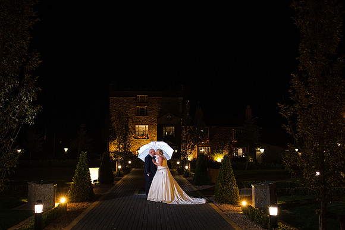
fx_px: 269
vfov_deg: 46.3
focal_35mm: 28
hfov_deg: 65.3
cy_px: 125
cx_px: 156
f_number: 2
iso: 1600
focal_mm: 16
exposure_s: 1/200
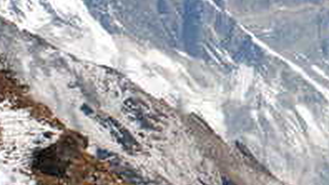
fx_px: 3051
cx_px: 701
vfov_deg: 3.5
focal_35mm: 350
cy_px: 63
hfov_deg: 6.0
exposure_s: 1/250
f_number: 9
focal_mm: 44
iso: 100
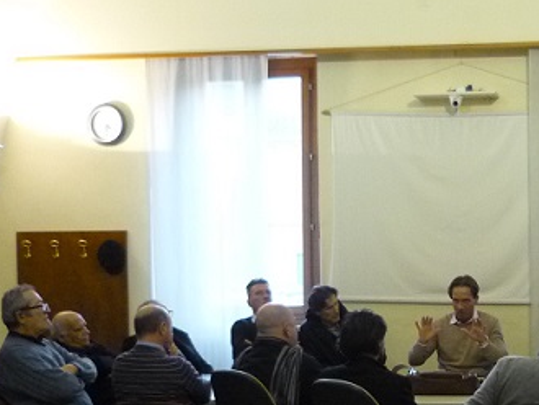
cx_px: 451
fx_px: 997
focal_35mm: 64
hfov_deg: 29.4
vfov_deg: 22.7
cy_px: 312
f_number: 2.8
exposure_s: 1/25
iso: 400
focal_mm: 5.5
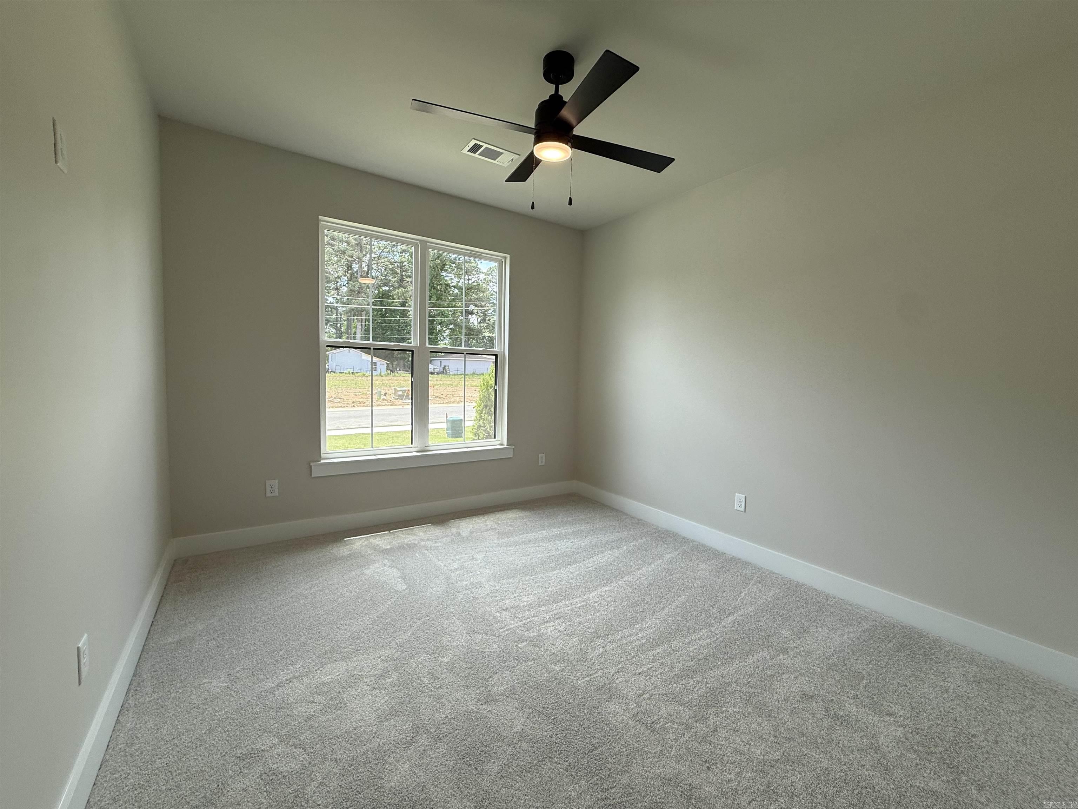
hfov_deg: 102.1
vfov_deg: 85.7
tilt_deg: -3.9
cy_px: 404
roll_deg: -1.9
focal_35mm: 14
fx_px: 436
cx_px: 539
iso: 64
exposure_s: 1/173
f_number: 2.2
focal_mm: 2.22
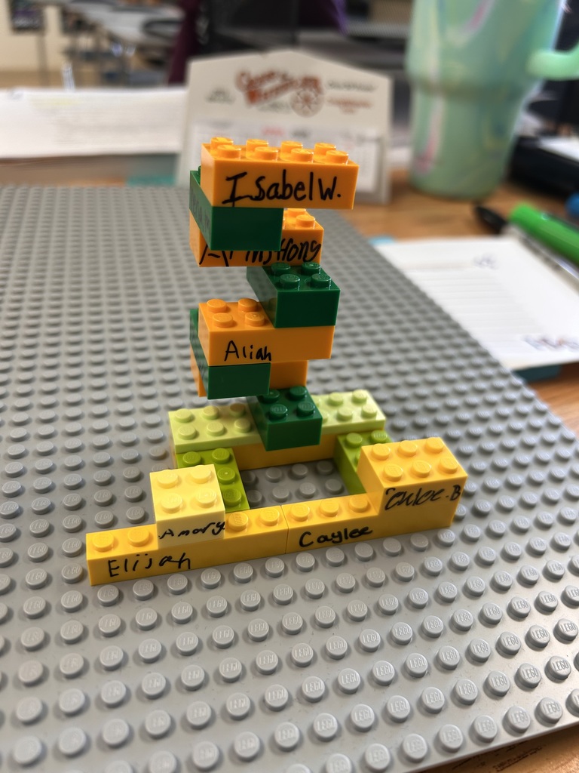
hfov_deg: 53.1
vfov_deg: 67.3
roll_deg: -5.4
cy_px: 386
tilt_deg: -32.3
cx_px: 290
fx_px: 580
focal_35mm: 26
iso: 64
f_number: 1.5
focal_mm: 5.7
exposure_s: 1/120
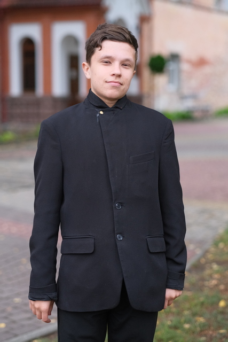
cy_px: 171
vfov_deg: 24.2
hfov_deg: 16.3
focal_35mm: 84
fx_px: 798
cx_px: 114
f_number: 2
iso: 1600
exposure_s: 1/2700
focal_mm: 56
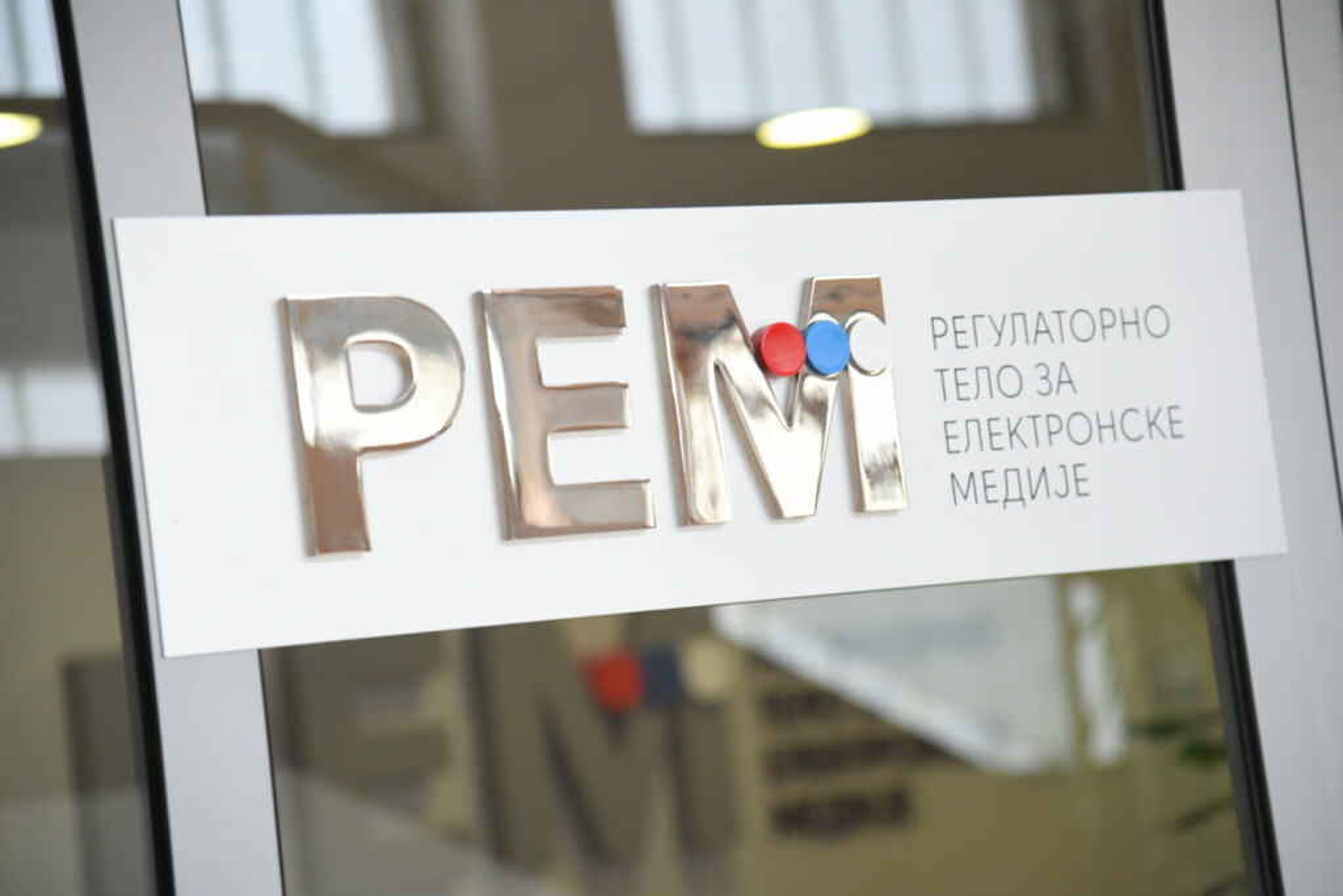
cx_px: 672
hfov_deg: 17.1
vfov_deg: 11.4
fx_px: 4477
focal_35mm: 120
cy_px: 448
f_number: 4
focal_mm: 120
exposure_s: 1/200
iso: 1600
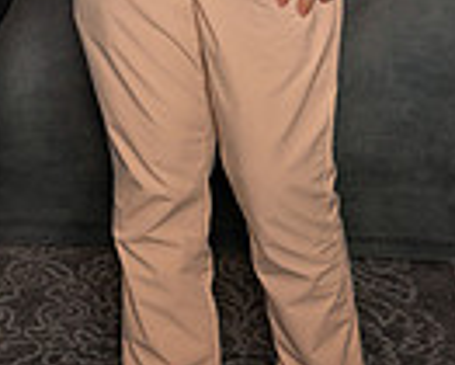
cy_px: -400
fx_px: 2210
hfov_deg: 11.7
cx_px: 24
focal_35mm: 164
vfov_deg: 8.8
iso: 100
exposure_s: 1/80
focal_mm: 34
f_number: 6.3
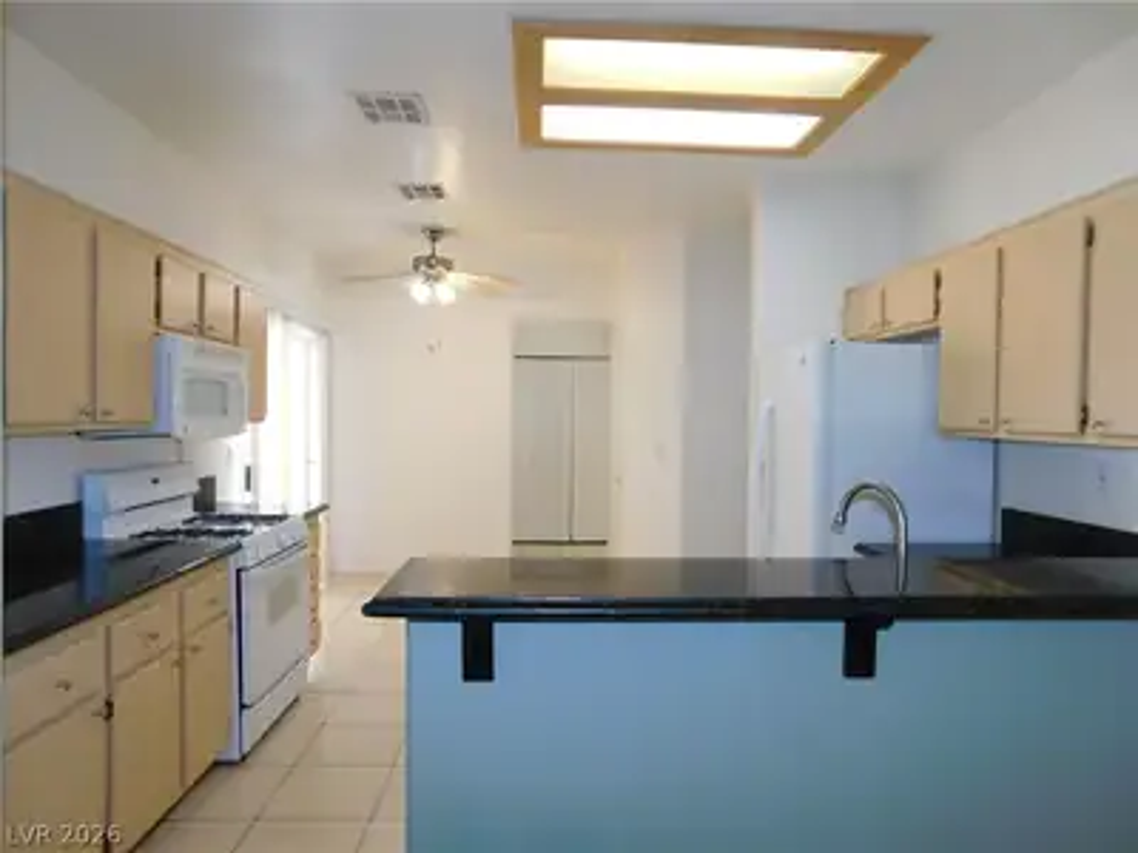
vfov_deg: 58.9
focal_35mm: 23
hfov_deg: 73.9
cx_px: 569
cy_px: 426
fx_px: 756
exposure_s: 1/30
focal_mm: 4
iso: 125
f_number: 3
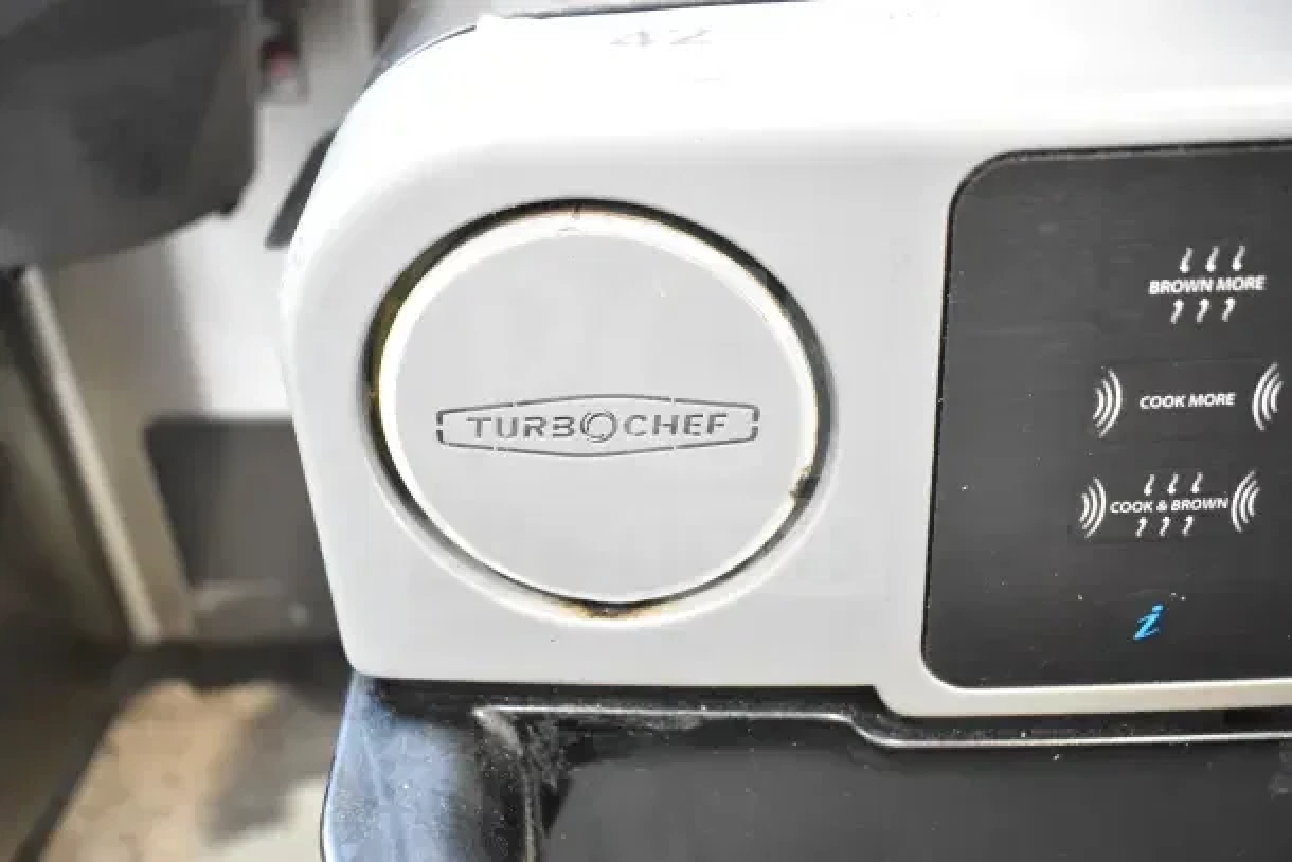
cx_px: 646
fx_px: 1238
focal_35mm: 34
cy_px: 431
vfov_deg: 38.4
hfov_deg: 55.1
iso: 2000
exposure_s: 1/40
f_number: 3.8
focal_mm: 23
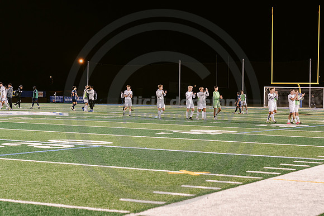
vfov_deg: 15.9
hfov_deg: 23.5
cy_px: 105
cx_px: 199
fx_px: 775
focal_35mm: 86
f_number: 4.5
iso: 2500
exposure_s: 1/200
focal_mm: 70
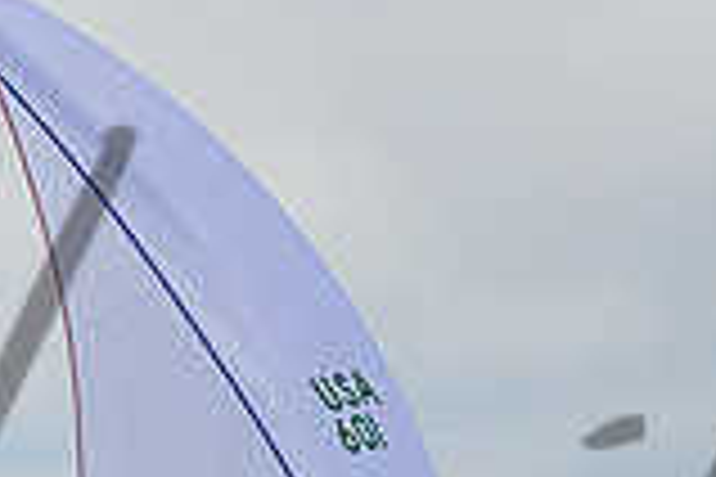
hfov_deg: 7.7
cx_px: 86
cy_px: 590
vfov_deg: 5.1
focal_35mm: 266
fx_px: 5290
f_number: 8
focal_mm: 62
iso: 400
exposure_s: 1/2500
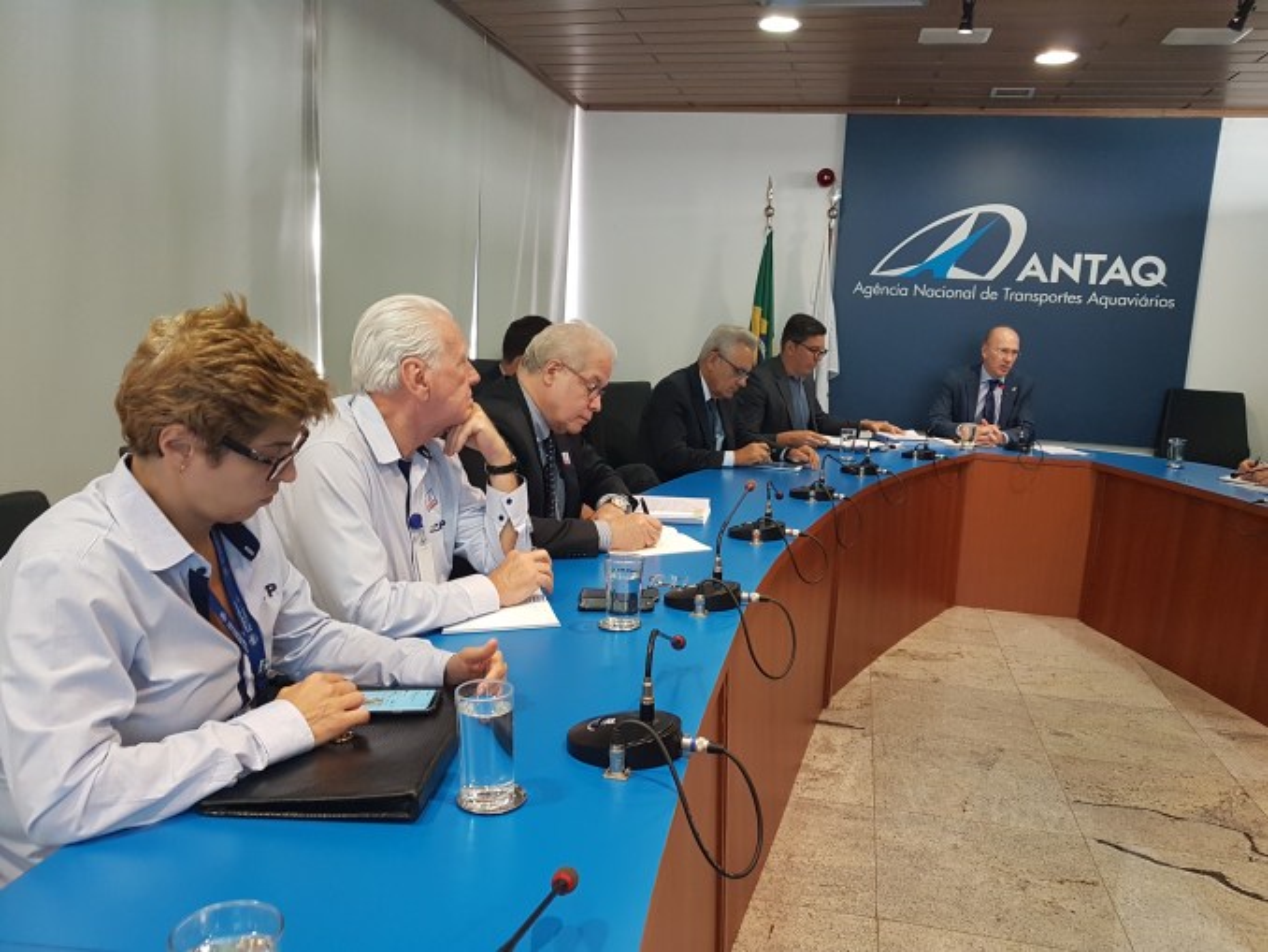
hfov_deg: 67.3
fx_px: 953
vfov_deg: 53.1
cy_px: 476
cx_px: 634
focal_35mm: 26
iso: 160
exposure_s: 1/30
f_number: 1.7
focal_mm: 4.2
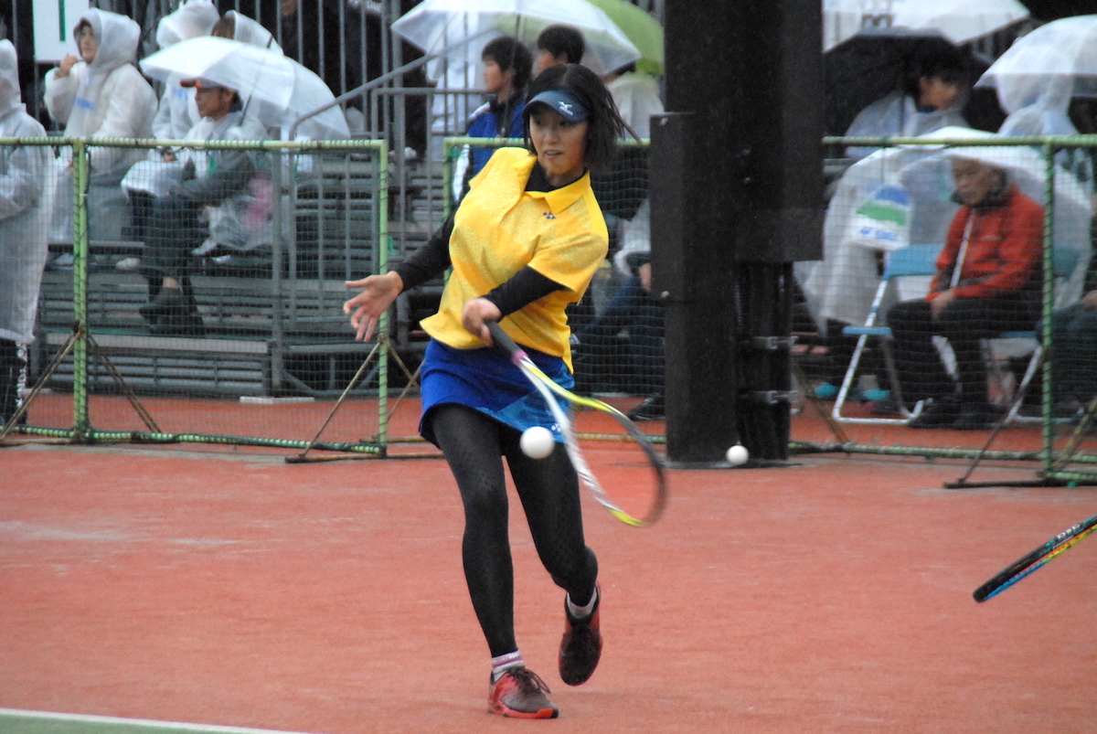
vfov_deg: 4.6
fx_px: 9152
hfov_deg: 6.9
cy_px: 367
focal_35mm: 300
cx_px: 548
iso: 1600
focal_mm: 200
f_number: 6.3
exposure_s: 1/500
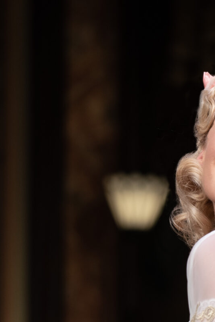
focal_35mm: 510
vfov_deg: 4.0
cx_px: 325
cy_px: 468
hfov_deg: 2.7
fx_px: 4568
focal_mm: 159
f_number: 4
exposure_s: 1/320
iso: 400
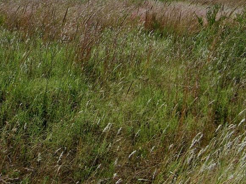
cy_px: 30
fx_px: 462
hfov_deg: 29.8
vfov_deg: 22.2
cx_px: 115
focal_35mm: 65
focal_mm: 6.6
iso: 80
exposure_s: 1/400
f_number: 7.4
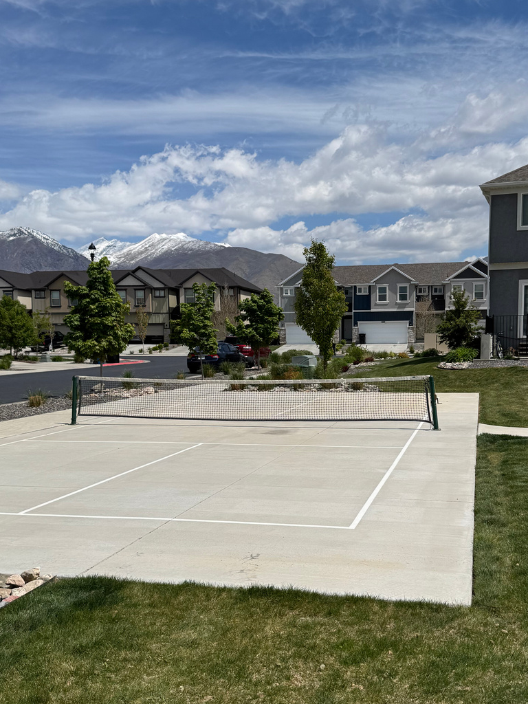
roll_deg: +0.6
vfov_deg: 51.3
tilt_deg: -4.6
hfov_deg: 39.6
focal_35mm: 36
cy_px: 391
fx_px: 732
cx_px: 296
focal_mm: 6.76
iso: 80
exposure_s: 1/12346
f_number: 1.78
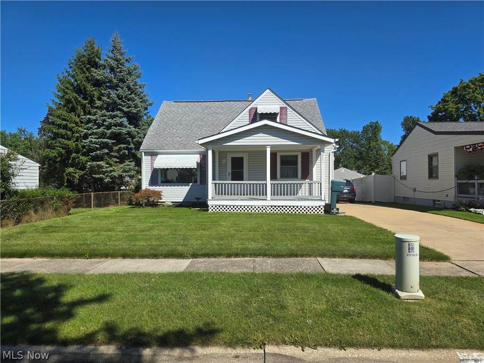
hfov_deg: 73.9
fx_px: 322
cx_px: 242
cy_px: 182
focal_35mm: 23
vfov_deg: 58.9
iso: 12
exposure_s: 1/1000
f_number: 1.7
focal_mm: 6.3
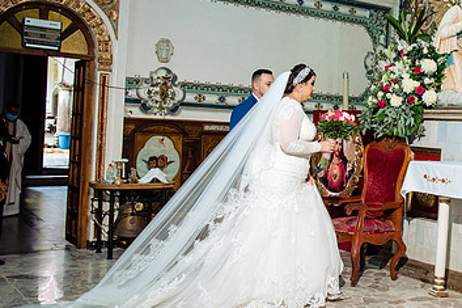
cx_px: 351
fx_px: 654
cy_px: 119
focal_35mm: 51
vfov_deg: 26.4
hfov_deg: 37.9
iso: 2000
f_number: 5.6
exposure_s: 1/125
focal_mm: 31
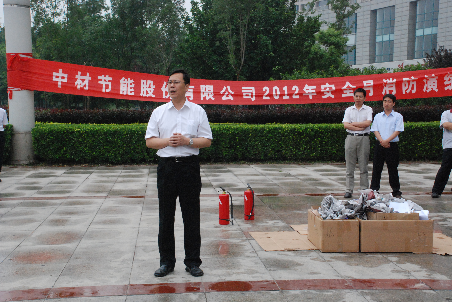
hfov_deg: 35.0
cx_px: 226
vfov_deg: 23.8
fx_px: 717
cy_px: 151
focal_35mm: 57
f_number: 13
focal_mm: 38
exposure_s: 1/640
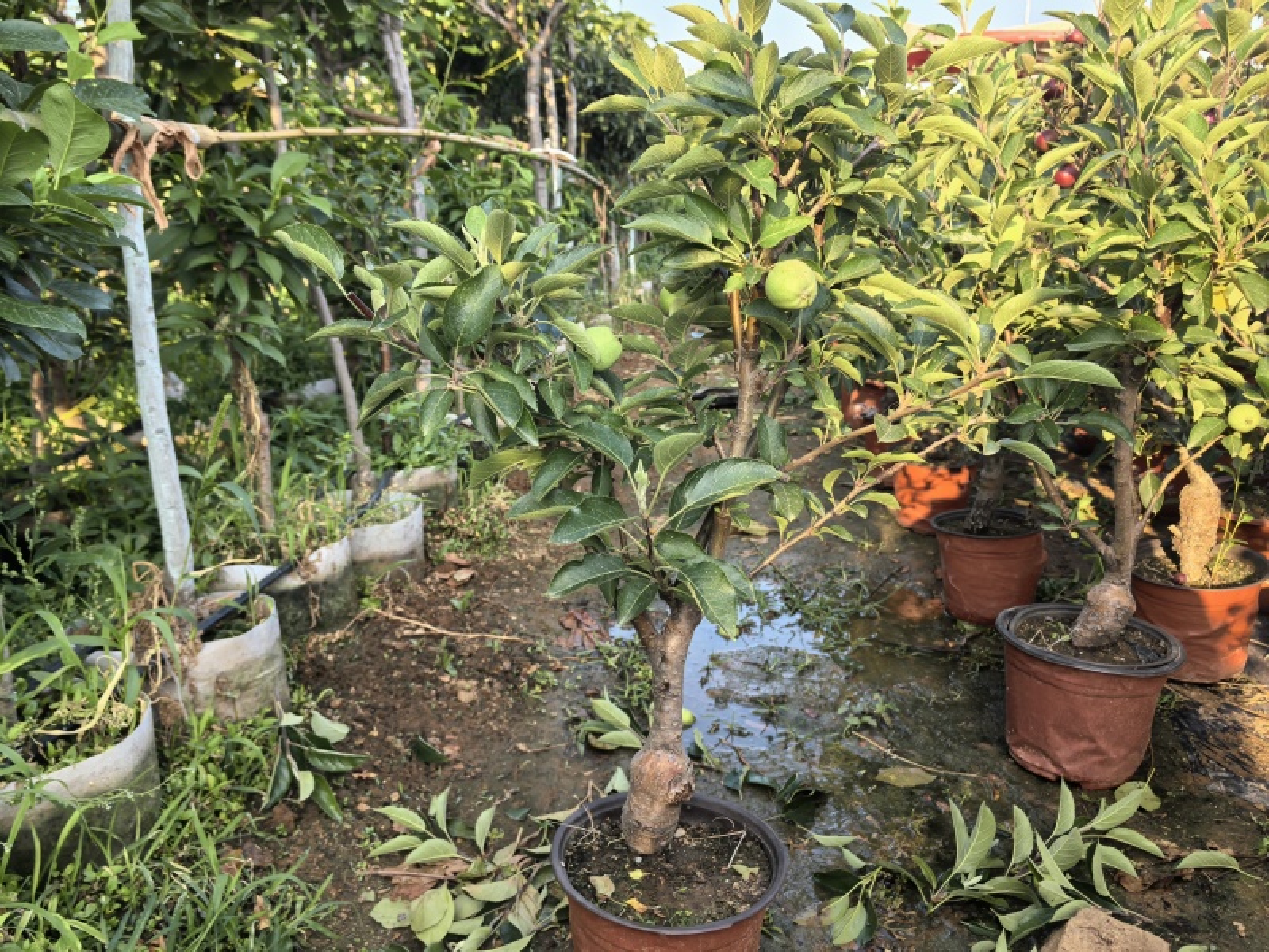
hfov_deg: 65.3
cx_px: 634
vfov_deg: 51.4
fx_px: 990
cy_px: 476
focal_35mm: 27
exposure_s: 1/539
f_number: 2
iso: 50
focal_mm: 5.75
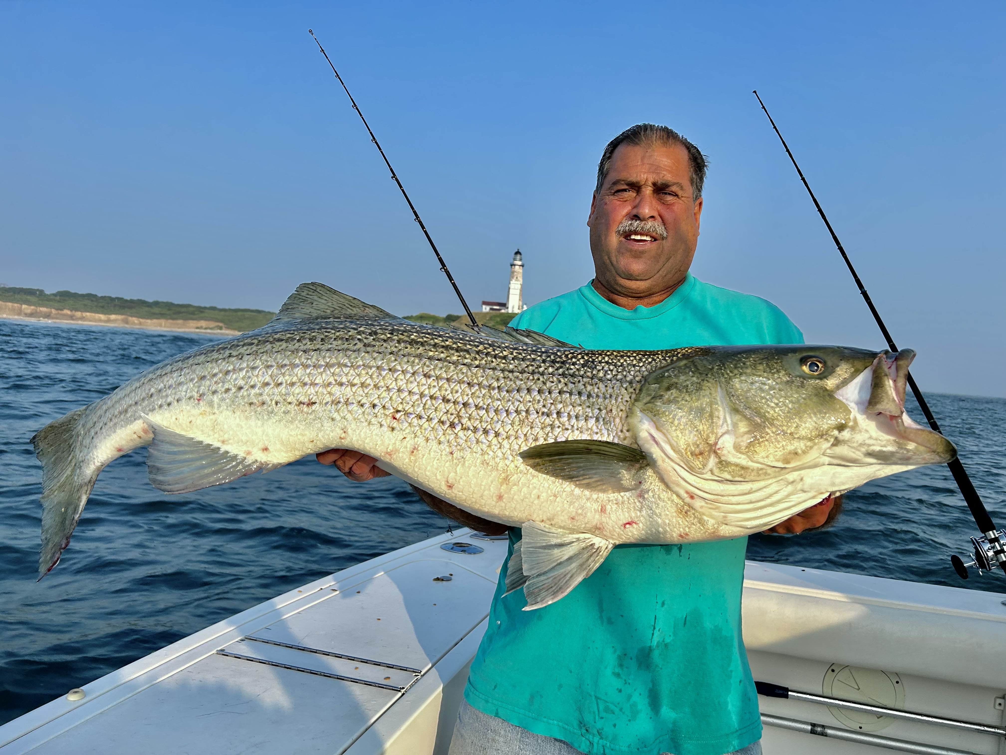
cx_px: 503
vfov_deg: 53.1
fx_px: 756
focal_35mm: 26
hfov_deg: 67.3
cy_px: 378
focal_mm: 5.7
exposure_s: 1/3356
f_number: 1.5
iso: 50
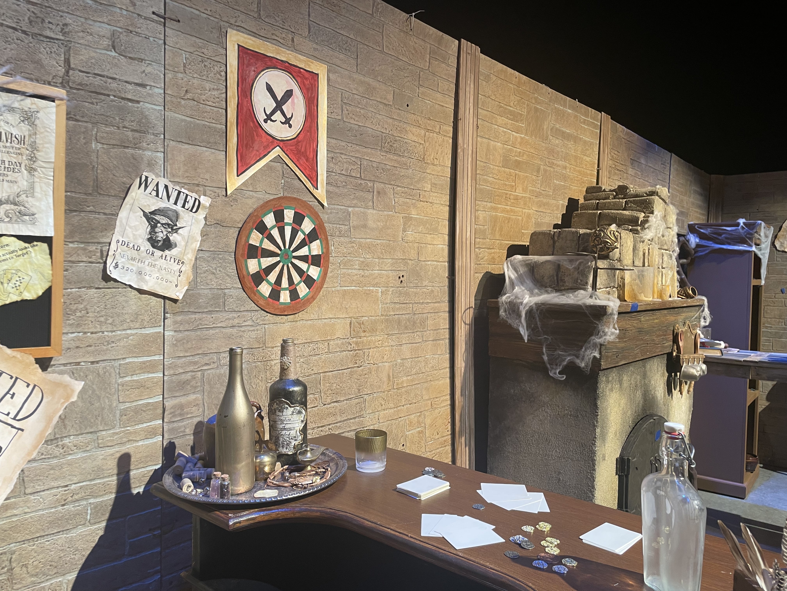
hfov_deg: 67.3
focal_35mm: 26
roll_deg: -0.5
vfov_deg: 53.1
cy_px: 296
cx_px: 394
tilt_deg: -0.3
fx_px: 591
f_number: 1.6
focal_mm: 4.2
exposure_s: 1/60
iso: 80
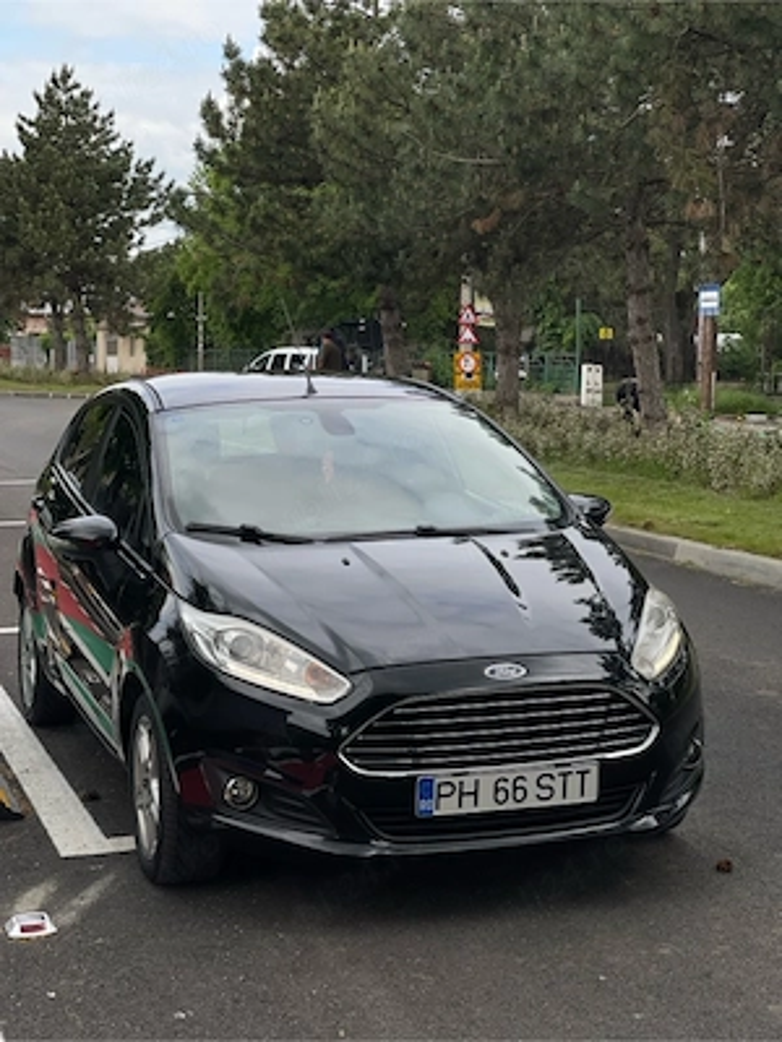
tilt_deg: -4.3
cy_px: 521
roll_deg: -0.5
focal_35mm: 64
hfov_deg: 22.9
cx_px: 391
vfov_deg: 30.3
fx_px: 1928
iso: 32
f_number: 2.2
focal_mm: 7.5
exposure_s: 1/758
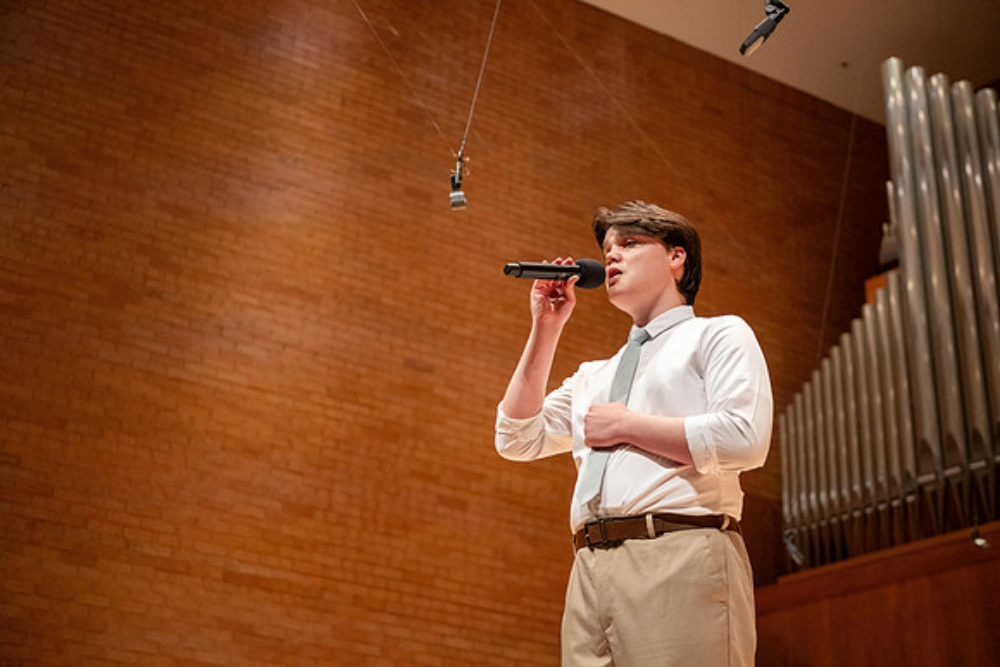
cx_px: 500
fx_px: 1445
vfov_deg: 26.0
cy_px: 334
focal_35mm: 52
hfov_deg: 38.2
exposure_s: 1/500
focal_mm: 52
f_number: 2.8
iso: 3200
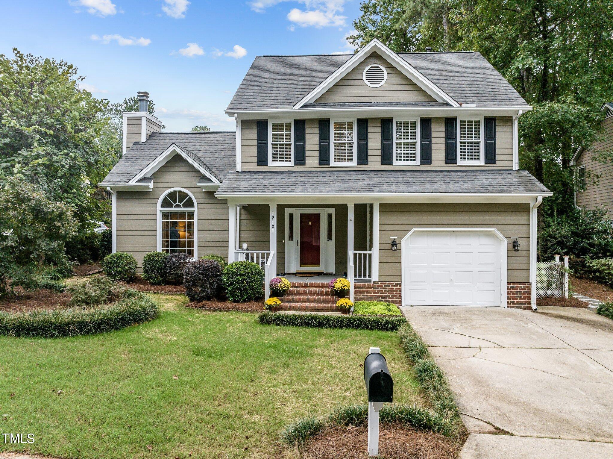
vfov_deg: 56.8
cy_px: 230
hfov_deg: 71.6
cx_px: 306
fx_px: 425
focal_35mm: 24
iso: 400
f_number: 2.8
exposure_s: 1/160
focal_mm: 12.29
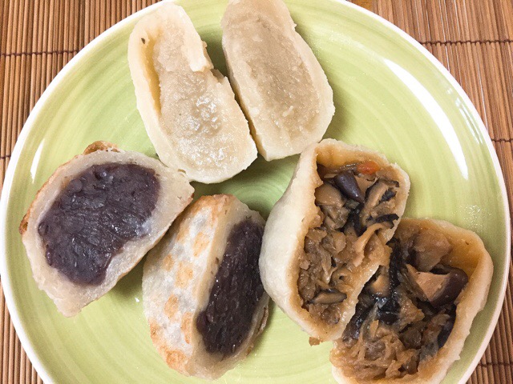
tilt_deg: -79.9
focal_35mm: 31
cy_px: 192
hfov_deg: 58.4
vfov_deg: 45.4
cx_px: 256
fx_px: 459
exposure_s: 1/30
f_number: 2.4
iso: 160
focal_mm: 3.3
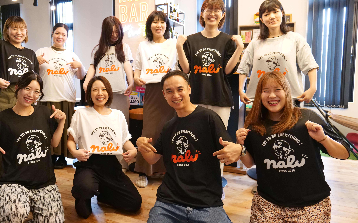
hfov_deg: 69.9
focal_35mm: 26
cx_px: 147
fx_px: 254
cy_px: 92
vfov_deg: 47.4
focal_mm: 20
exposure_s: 1/60
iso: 5000
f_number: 4.2
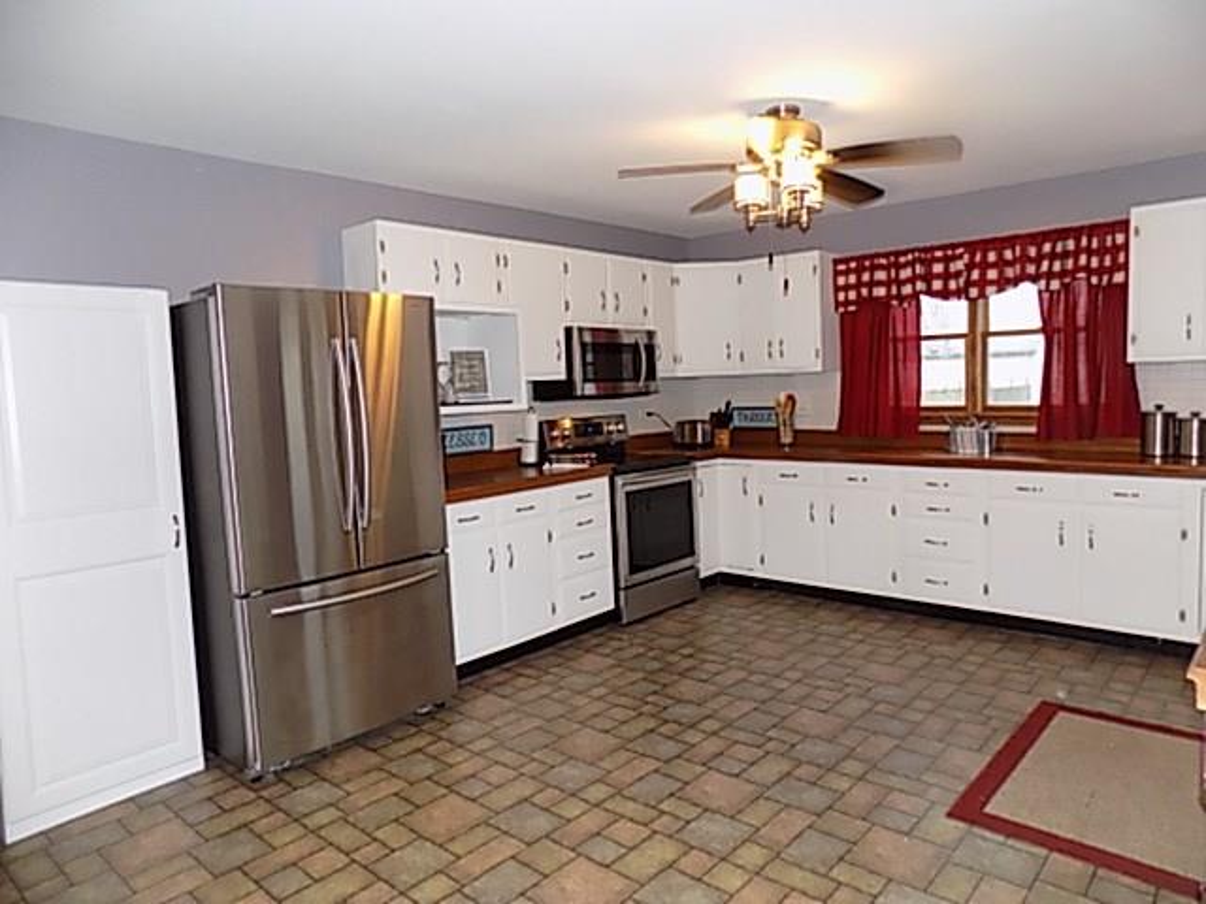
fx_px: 801
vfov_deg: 58.9
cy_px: 452
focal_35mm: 23
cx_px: 603
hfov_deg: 73.9
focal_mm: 4
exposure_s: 1/30
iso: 250
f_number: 3.1
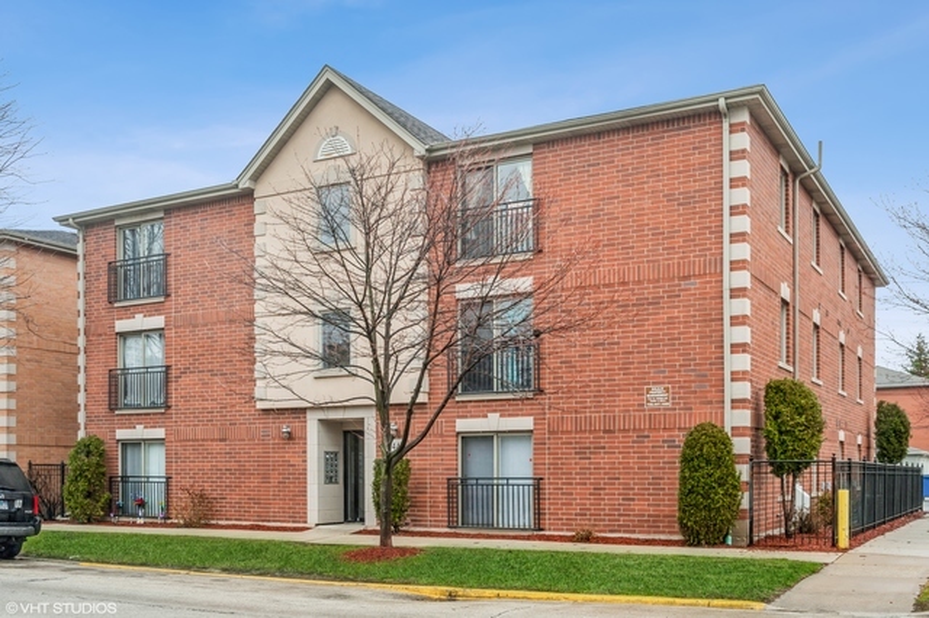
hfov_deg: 50.7
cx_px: 464
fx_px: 980
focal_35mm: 38
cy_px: 309
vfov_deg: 35.0
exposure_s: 1/100
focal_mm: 38
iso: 200
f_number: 8
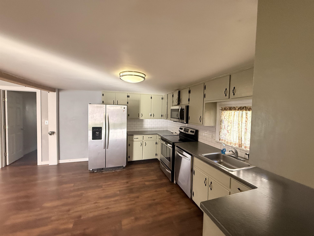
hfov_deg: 102.1
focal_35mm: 14
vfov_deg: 85.7
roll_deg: -1.7
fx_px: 127
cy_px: 118
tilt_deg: -2.6
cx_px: 157
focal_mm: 2.22
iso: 320
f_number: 2.2
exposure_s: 1/120
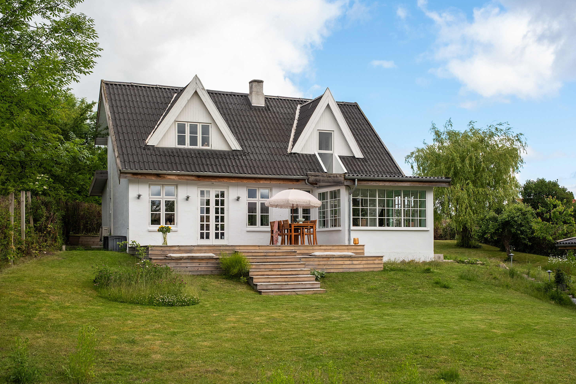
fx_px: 640
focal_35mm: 40
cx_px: 281
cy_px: 191
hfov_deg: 48.5
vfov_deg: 33.4
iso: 400
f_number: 6.4
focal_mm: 26
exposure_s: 1/400
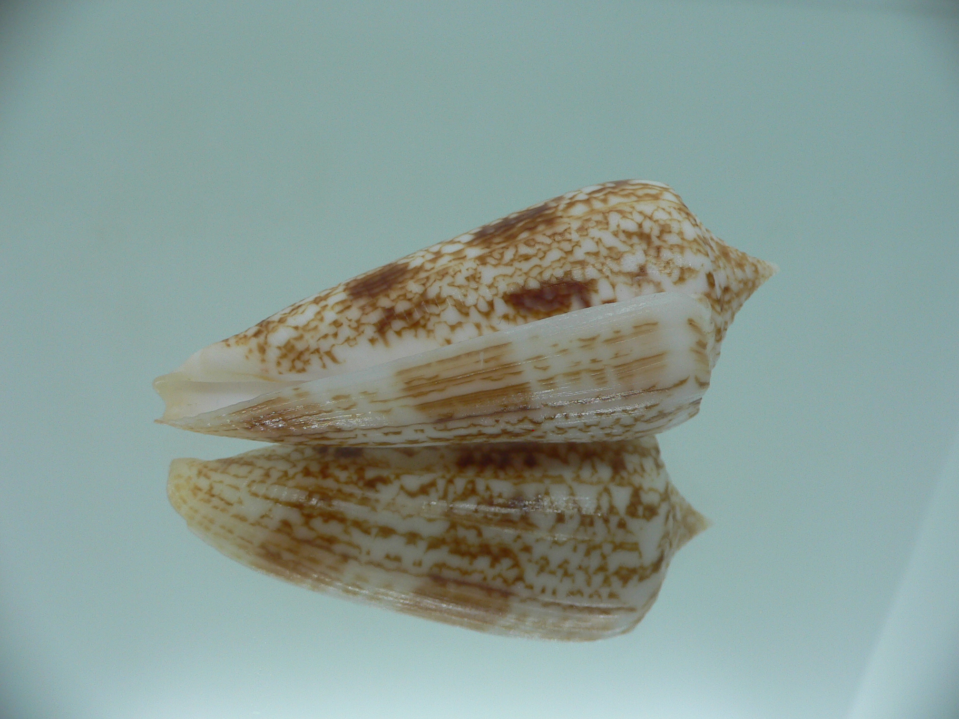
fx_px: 970
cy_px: 360
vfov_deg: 40.7
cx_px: 480
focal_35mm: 35
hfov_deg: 52.6
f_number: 2.8
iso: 80
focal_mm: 4.6
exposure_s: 1/60
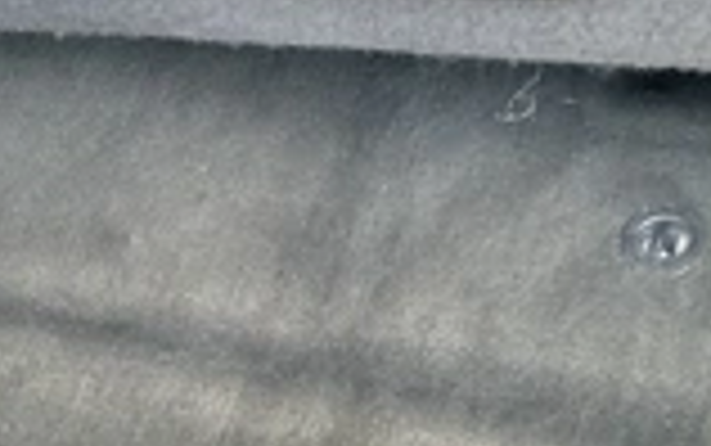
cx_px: 212
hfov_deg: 27.2
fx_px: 1454
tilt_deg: -52.0
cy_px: 261
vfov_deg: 17.4
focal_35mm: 75
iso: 100
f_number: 1.8
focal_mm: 3
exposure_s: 1/60
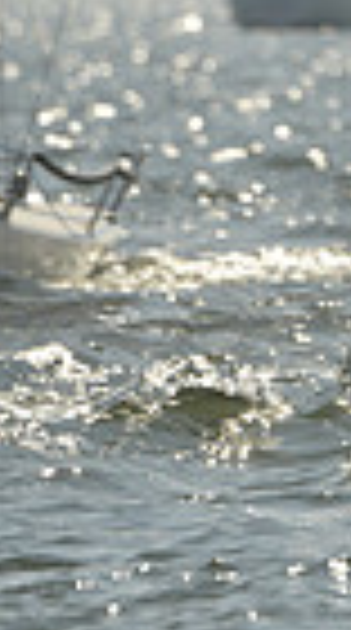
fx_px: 29034
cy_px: 25
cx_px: 1300
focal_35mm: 1742
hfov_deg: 0.7
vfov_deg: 1.2
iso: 280
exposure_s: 1/1600
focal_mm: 400
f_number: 8
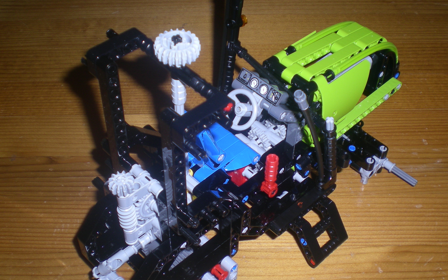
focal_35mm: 48
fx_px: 586
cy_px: 161
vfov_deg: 26.8
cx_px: 245
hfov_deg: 41.8
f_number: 3.1
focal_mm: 6.3
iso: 50
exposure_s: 1/60
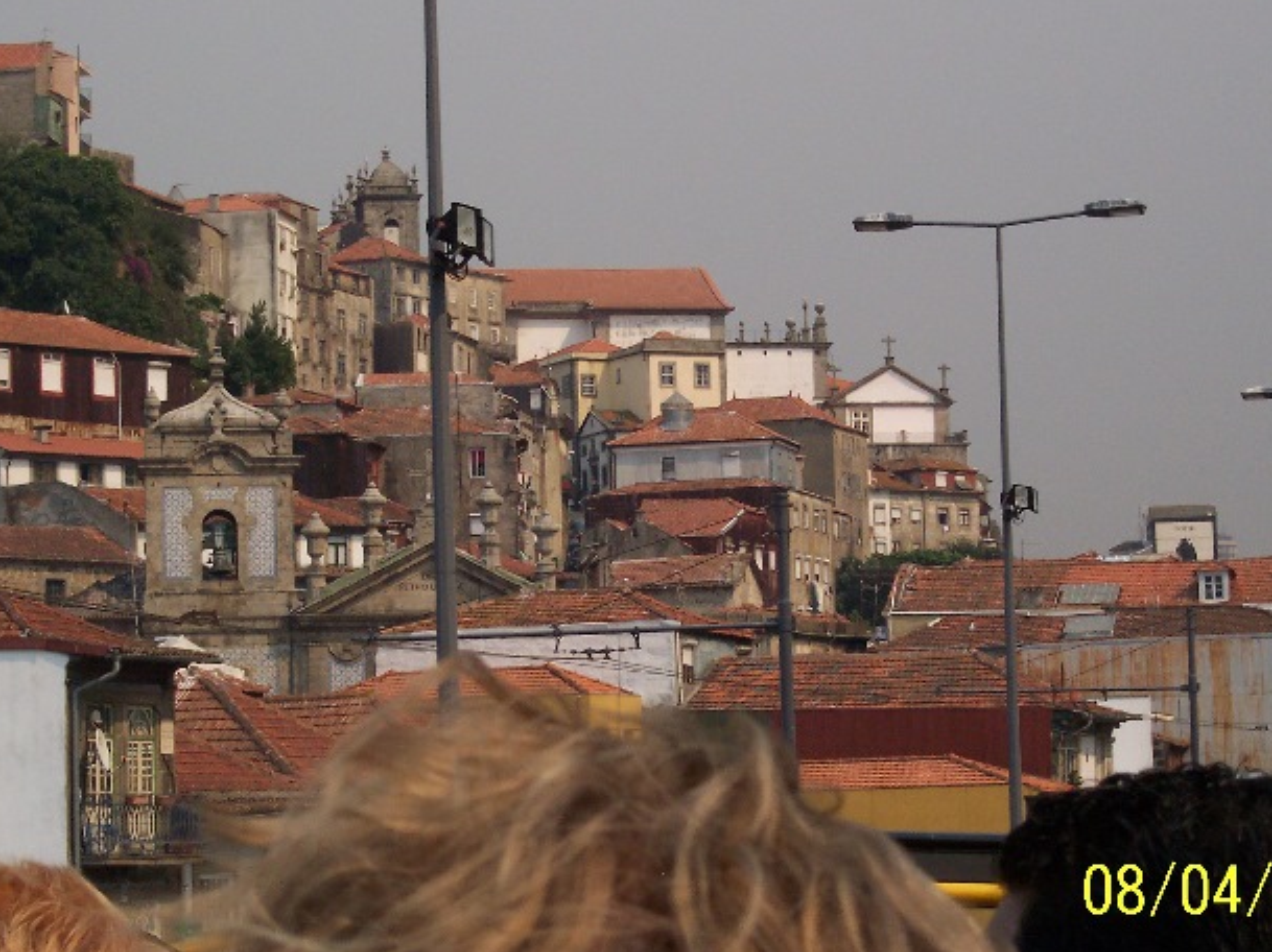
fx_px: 4297
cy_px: 420
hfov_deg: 16.8
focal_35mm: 117
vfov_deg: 12.6
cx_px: 654
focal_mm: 18.7
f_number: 6.7
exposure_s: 1/350
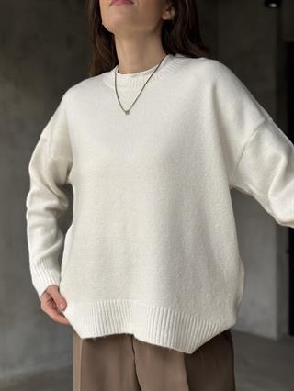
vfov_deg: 39.6
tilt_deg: -0.8
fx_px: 543
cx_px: 147
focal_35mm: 48
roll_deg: -0.2
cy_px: 196
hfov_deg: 30.3
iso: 80
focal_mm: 6.86
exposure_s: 1/139
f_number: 1.78
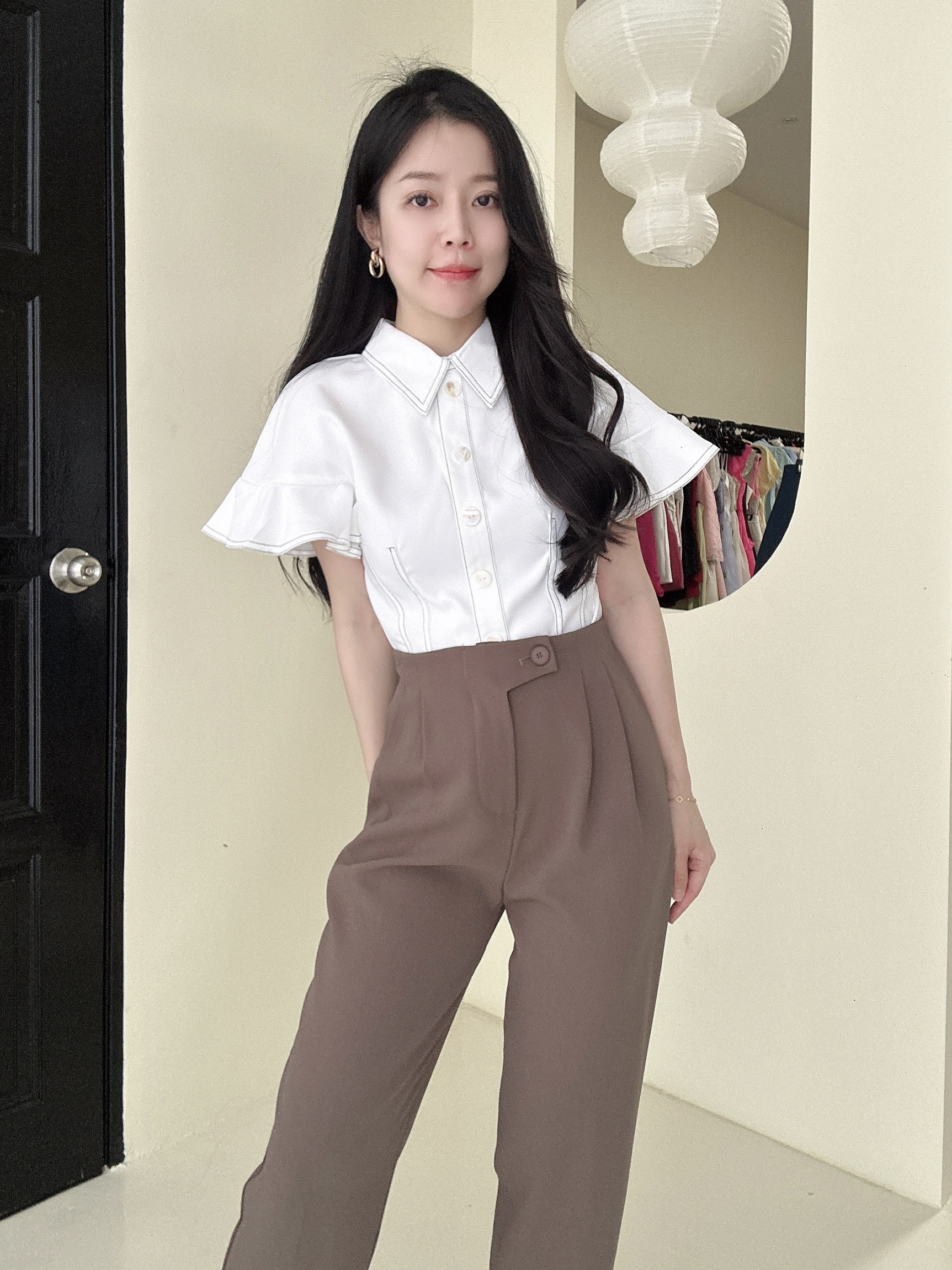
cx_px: 468
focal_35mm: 24
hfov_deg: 56.8
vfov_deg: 71.6
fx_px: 880
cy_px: 640
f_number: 1.9
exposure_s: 1/63
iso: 80
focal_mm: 2.69
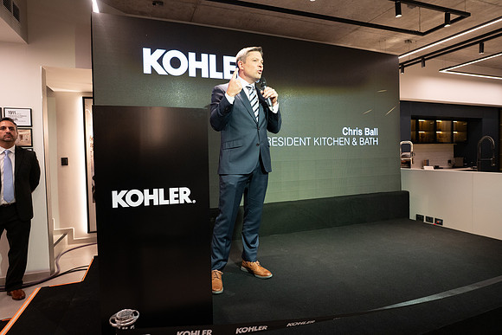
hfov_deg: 84.0
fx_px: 279
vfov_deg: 62.0
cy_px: 168
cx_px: 251
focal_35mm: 20
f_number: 4.5
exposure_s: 1/200
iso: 1600
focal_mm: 20
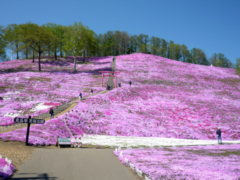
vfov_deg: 37.7
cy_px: 90
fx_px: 263
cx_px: 120
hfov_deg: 49.0
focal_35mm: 38
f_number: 8
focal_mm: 6.3
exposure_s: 1/160
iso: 100
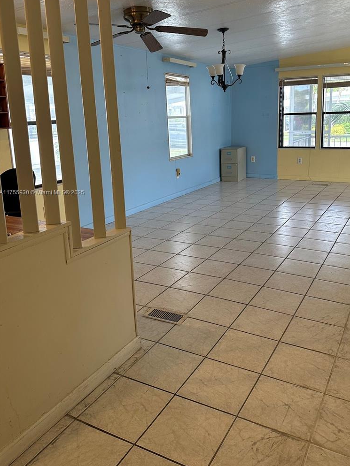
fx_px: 391
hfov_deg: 48.0
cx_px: 210
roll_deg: +0.6
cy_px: 193
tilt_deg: -9.6
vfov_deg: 61.3
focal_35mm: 29
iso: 125
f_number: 1.78
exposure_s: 1/120
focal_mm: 6.86
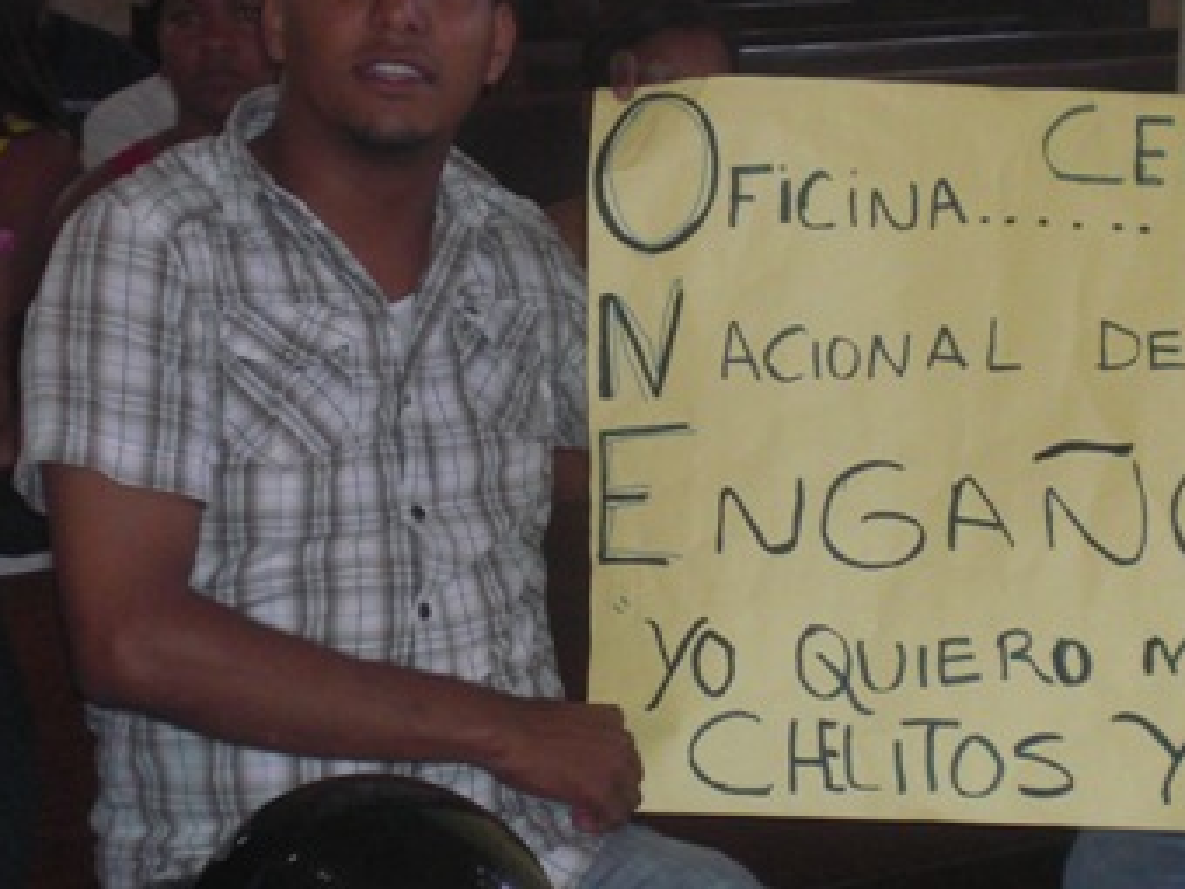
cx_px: 711
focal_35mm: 96
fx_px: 3286
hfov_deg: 20.4
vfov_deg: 15.4
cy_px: 446
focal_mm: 8.44
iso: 200
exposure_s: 1/60
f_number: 3.6
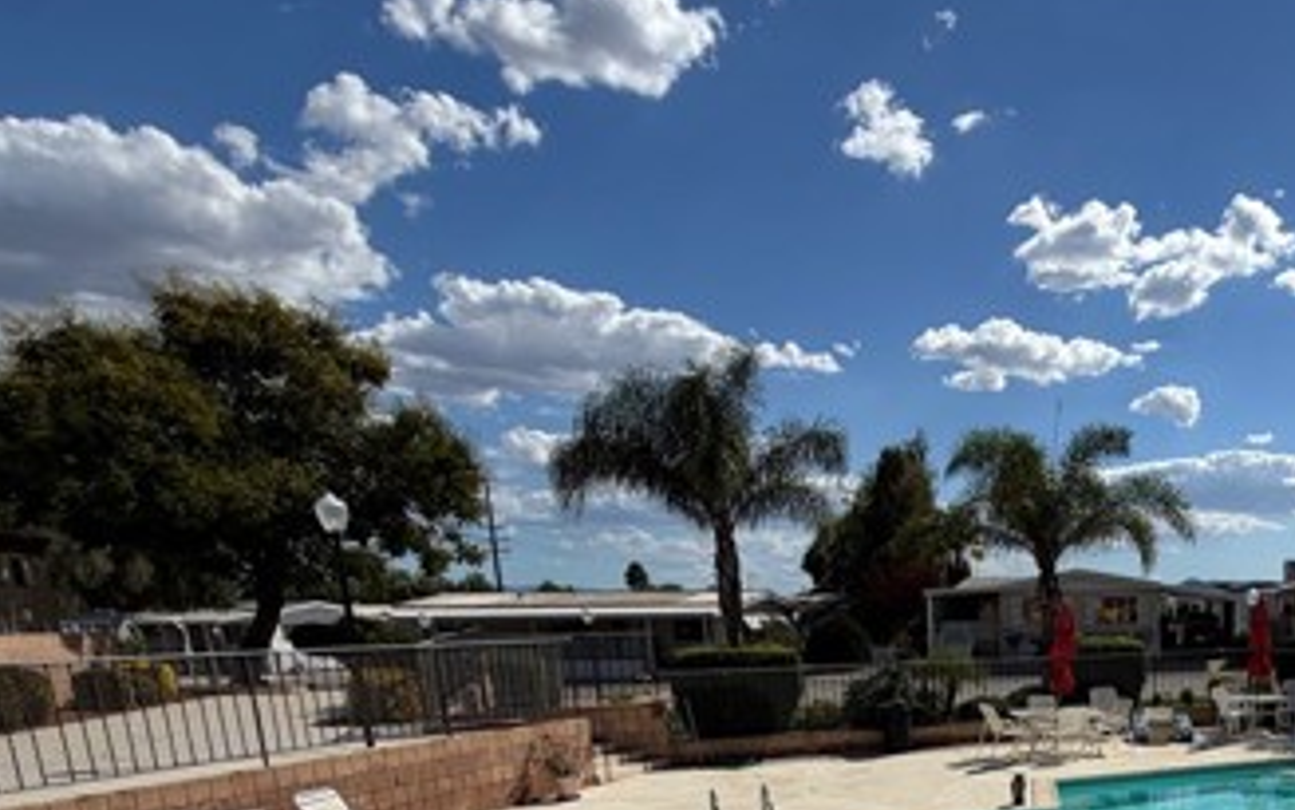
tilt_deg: -13.0
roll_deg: +0.8
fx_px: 1023
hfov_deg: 57.9
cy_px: 834
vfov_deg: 37.8
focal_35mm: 29
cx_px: 1098
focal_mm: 2.22
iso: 20
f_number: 2.2
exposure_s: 1/2237
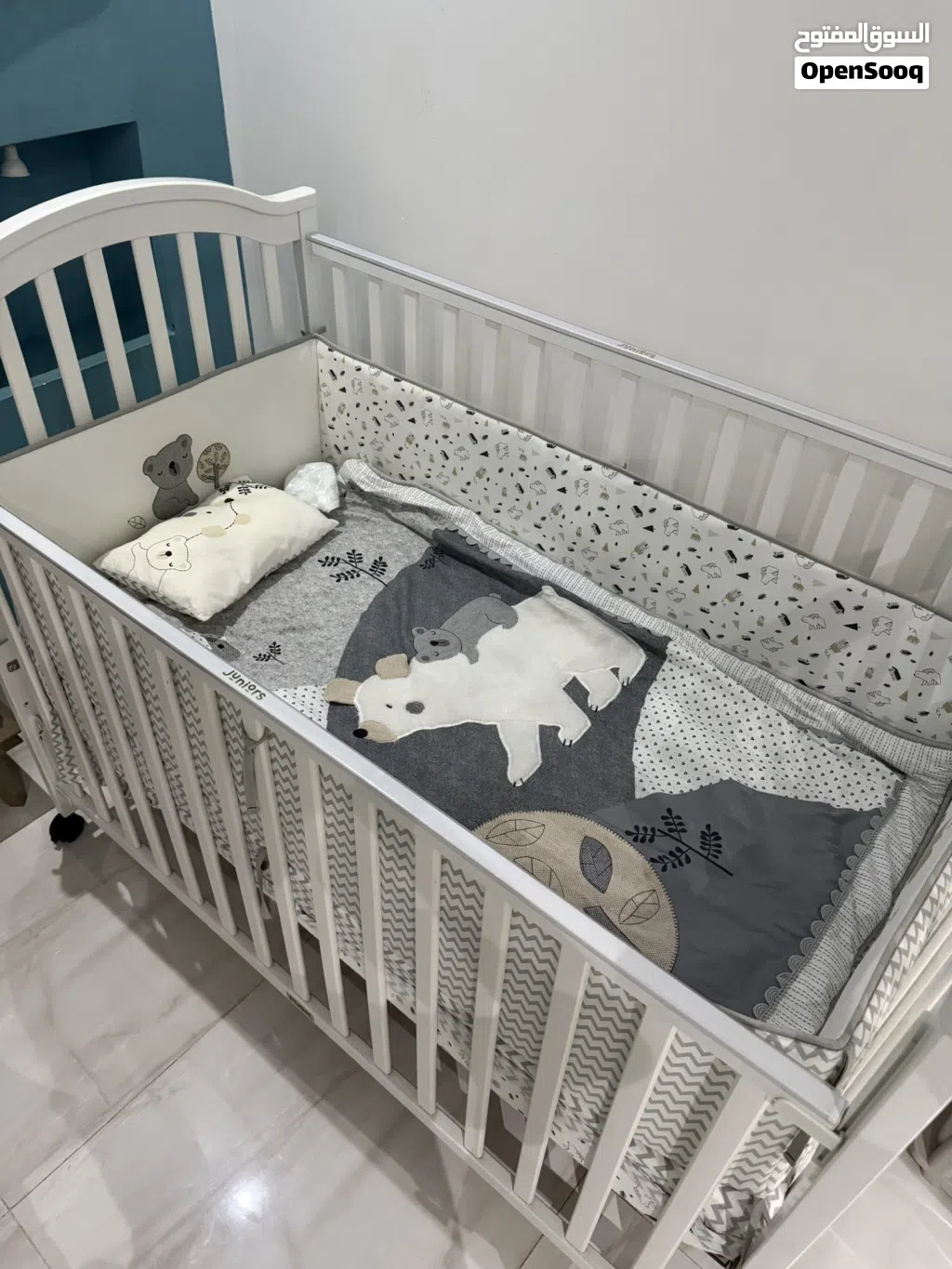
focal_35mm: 24
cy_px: 634
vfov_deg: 71.6
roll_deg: -3.5
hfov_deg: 56.8
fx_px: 880
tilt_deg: -41.3
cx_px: 476
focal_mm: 6.76
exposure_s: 1/50
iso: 500
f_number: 1.78
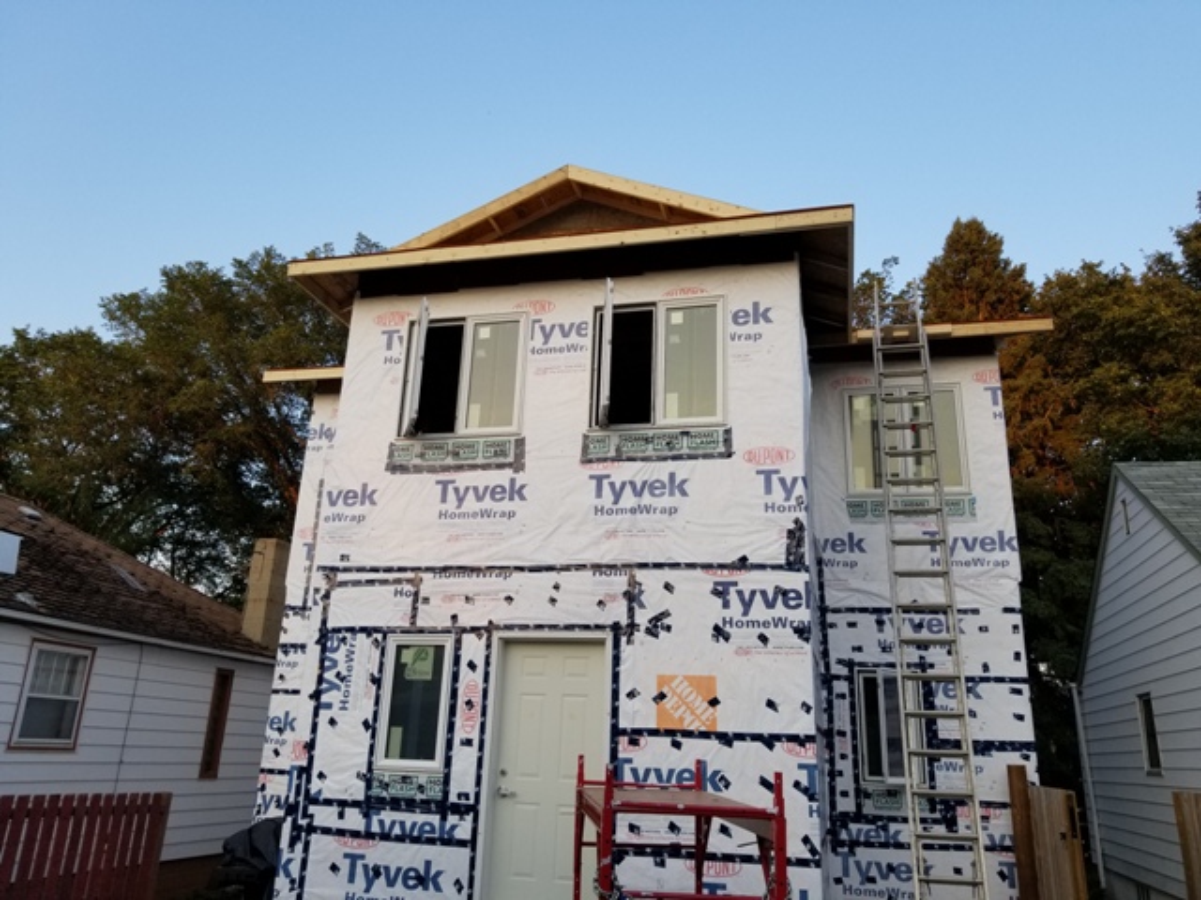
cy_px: 450
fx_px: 902
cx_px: 600
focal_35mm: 26
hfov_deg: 67.3
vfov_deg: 53.1
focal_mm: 4.25
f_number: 1.7
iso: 50
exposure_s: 1/407
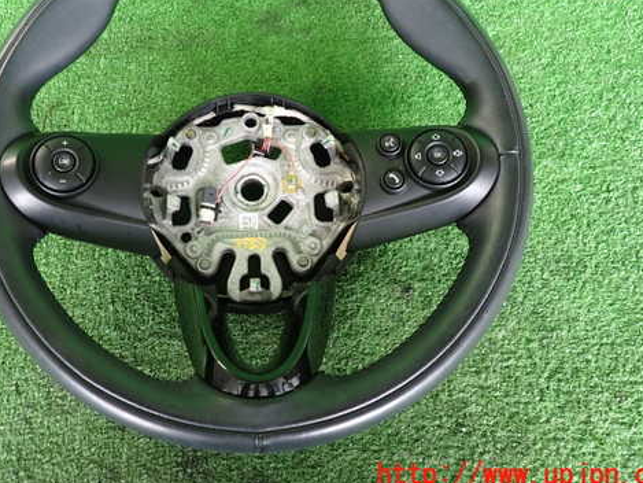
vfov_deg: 43.9
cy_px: 184
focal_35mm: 32
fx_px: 595
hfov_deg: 56.6
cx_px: 276
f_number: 2
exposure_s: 1/30
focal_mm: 4.5
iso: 200
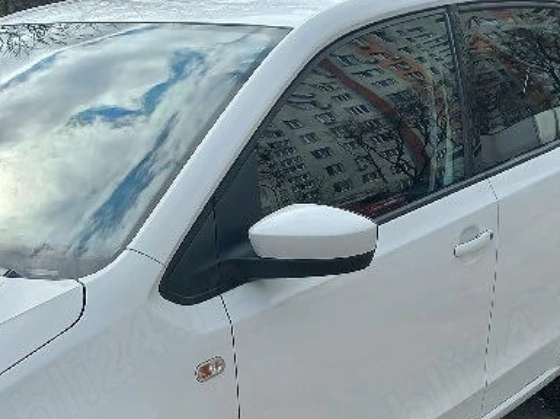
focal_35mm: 65
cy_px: 390
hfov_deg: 29.6
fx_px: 1051
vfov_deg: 21.9
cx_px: 188
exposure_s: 1/500
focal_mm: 4.6
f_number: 1.8
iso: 25
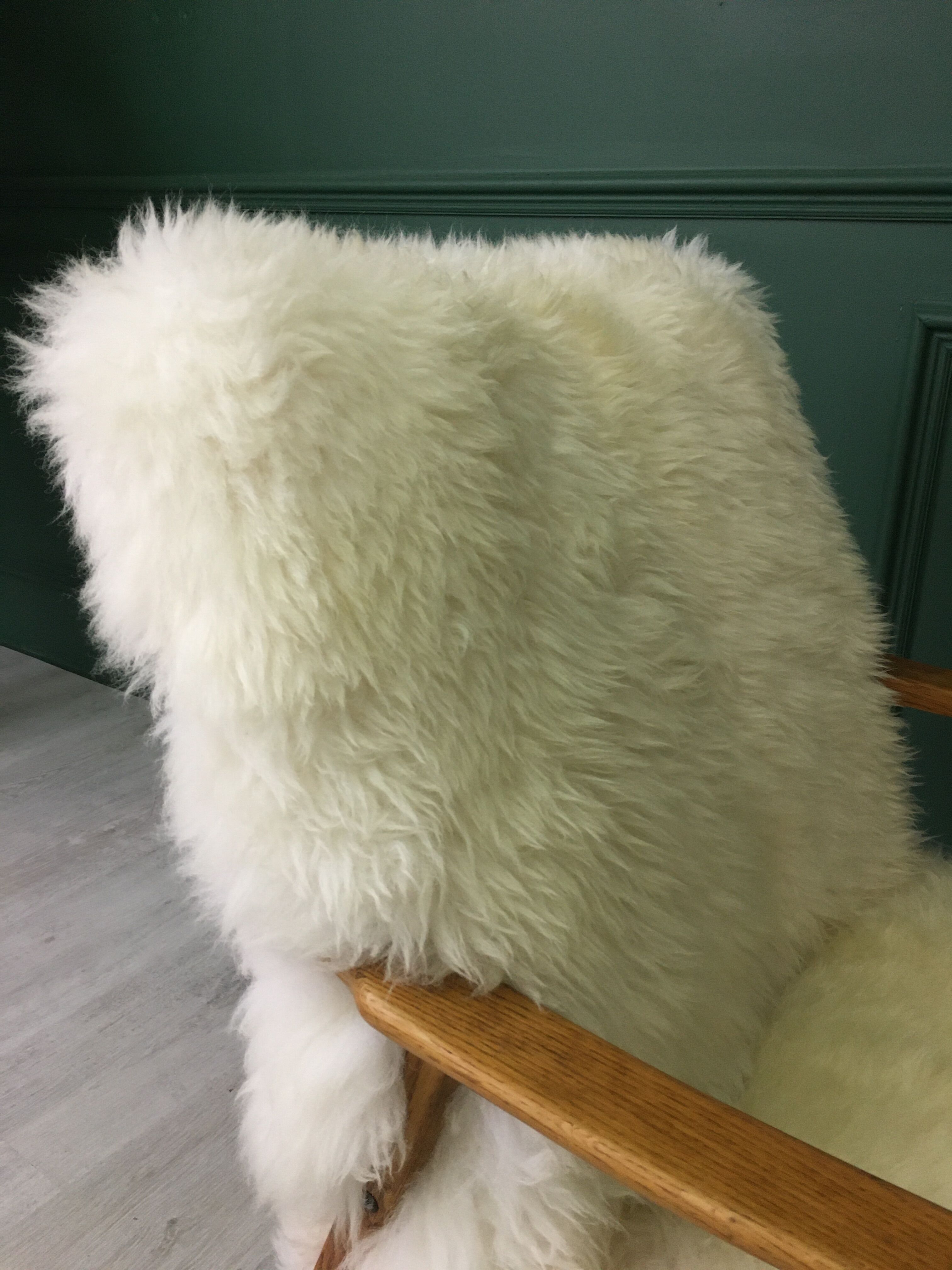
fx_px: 1063
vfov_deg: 61.7
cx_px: 476
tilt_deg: -18.5
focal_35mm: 29
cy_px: 635
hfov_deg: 48.2
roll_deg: -2.0
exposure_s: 1/33
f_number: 2.2
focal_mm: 4.15
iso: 160
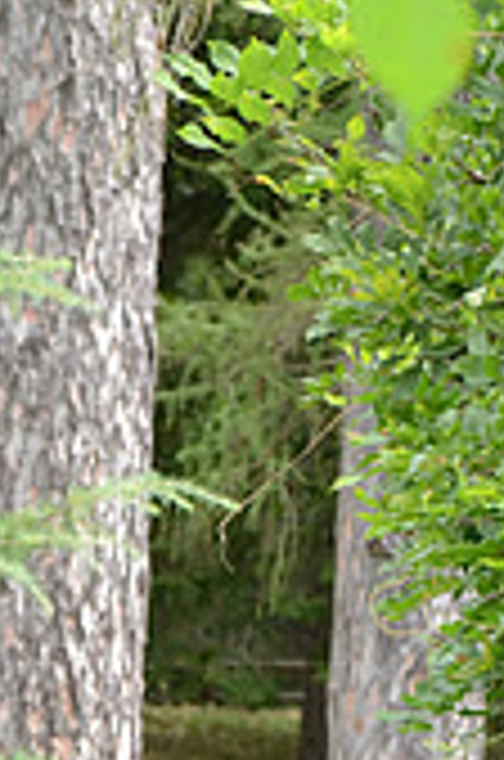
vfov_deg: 7.5
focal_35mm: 268
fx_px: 5651
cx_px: -14
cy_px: 1250
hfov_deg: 5.1
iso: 500
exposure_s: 1/200
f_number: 6.3
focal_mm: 52
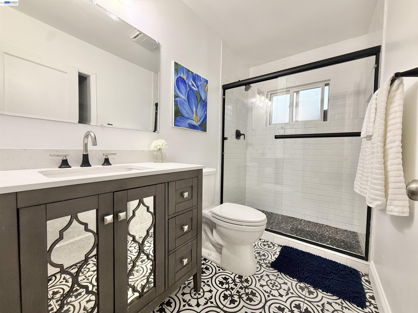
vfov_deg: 85.7
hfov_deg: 102.1
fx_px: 169
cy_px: 156
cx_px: 209
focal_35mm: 14
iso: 160
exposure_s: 1/120
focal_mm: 2.22
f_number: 2.2
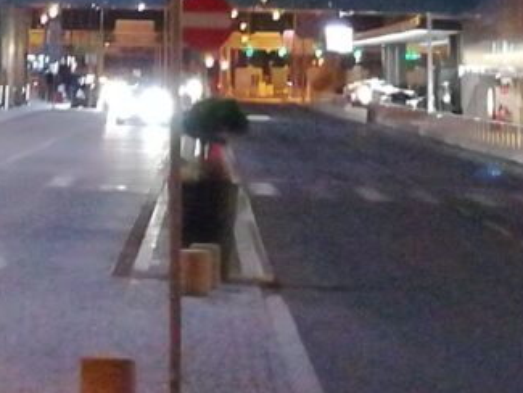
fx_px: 3098
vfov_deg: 6.9
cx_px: -6
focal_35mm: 205
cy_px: -456
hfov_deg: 9.6
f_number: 2.2
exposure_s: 1/14.3
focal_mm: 3.83
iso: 1000
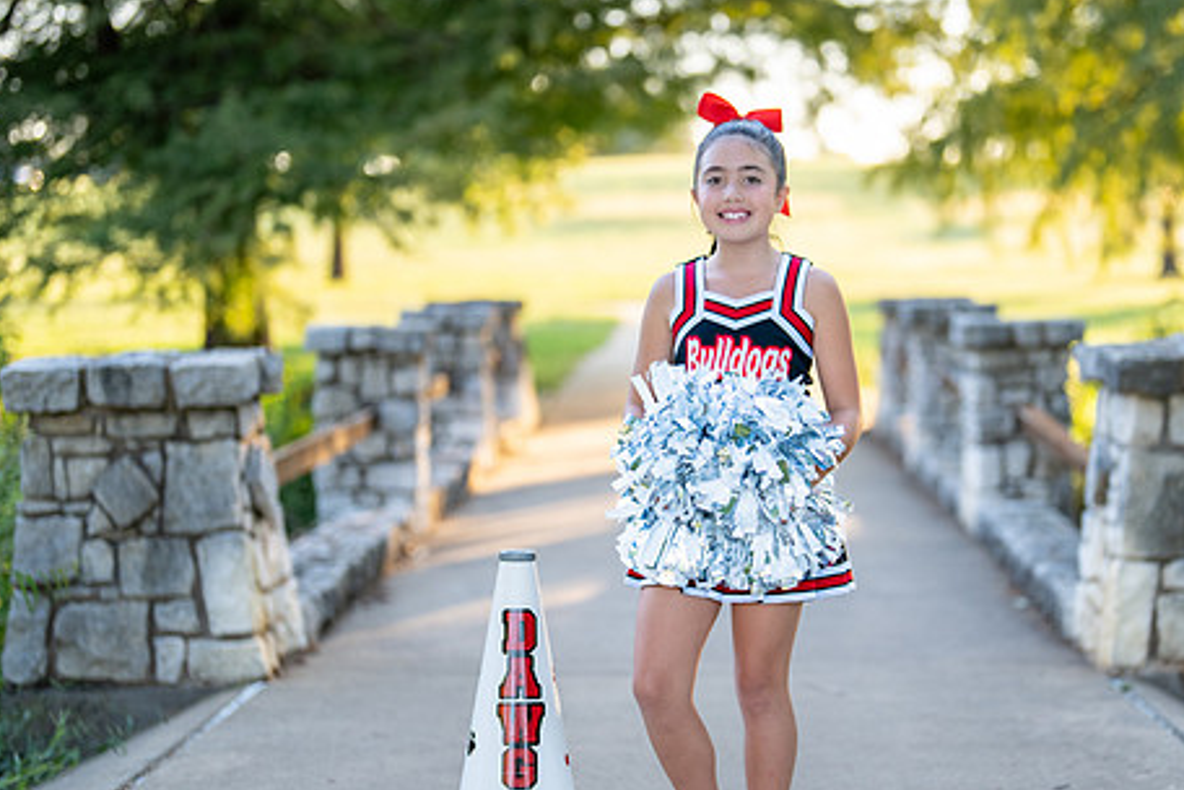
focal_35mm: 74
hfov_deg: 27.3
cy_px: 413
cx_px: 735
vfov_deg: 18.4
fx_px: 2434
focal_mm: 50
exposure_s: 1/1000
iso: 200
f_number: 1.2
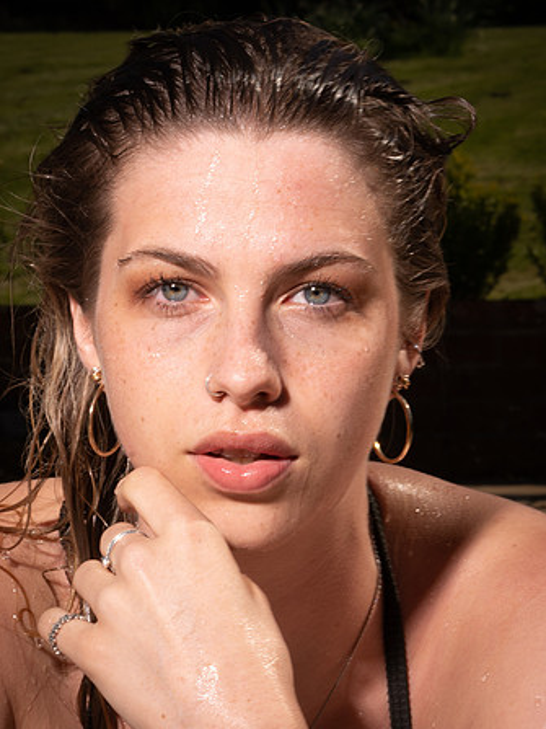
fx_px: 4271
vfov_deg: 9.7
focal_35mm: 203
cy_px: 601
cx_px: 214
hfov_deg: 7.3
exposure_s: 1/125
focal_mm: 85
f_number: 22
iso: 100
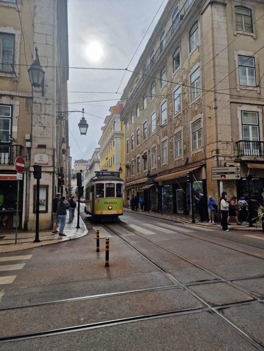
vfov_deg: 73.9
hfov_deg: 58.9
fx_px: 234
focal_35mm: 23
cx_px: 132
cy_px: 176
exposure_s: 1/1700
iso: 50
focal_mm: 6.4
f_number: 1.8
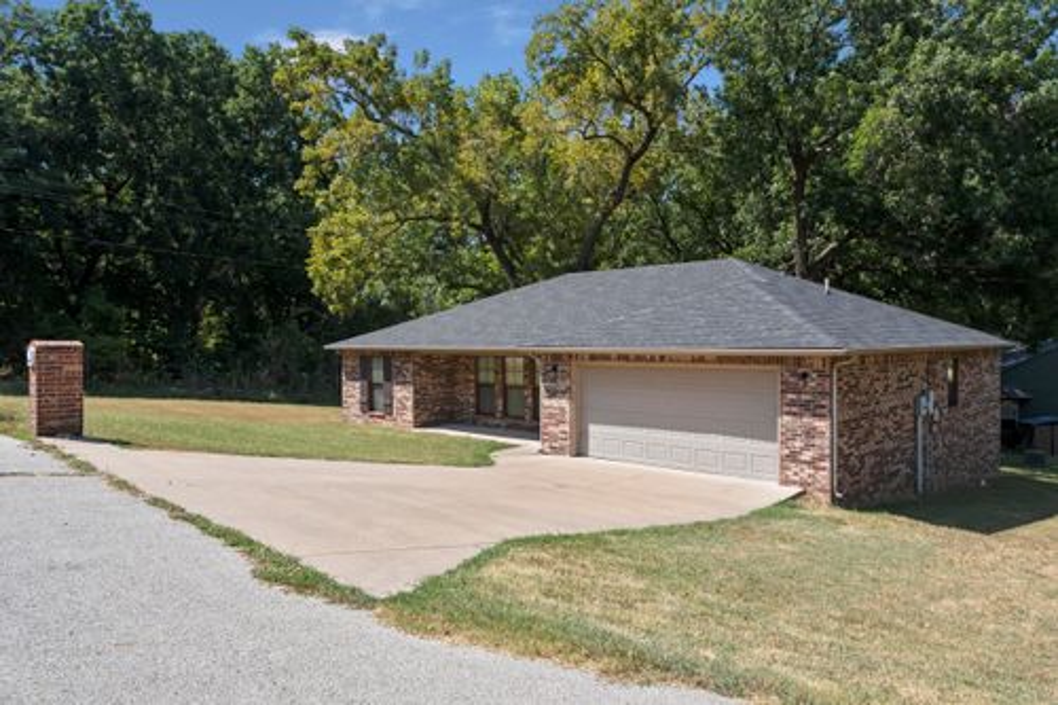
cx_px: 529
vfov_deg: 54.3
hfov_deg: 75.2
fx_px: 687
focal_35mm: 23
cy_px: 352
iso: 200
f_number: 9
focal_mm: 23.4
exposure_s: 1/500
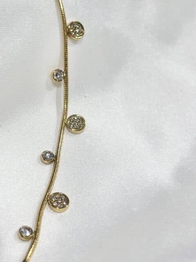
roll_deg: +7.4
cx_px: 59
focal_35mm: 84
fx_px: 635
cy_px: 112
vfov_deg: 23.3
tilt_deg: -30.4
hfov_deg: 17.5
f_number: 1.6
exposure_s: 1/349
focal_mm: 5.96
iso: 32
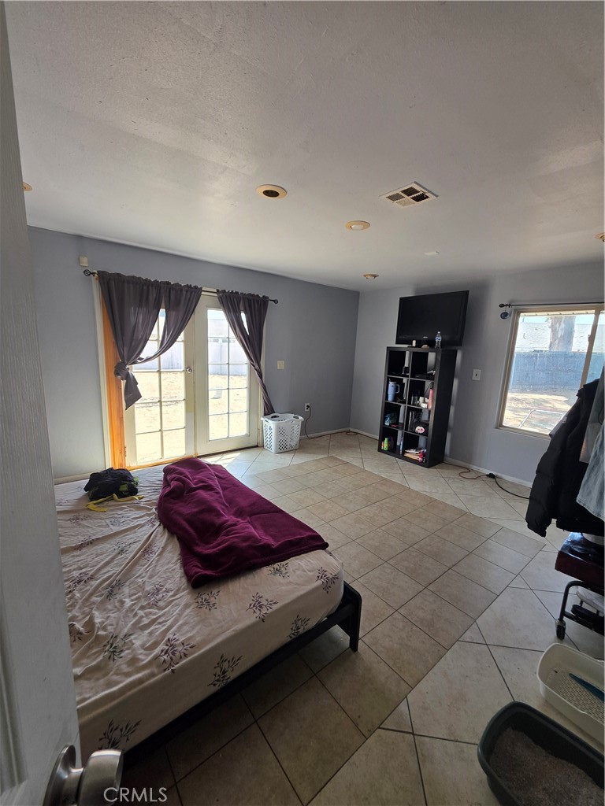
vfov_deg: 106.2
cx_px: 302
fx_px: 303
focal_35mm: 13
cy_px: 403
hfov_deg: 89.9
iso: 32
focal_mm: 2.2
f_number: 1.9
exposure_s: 1/120
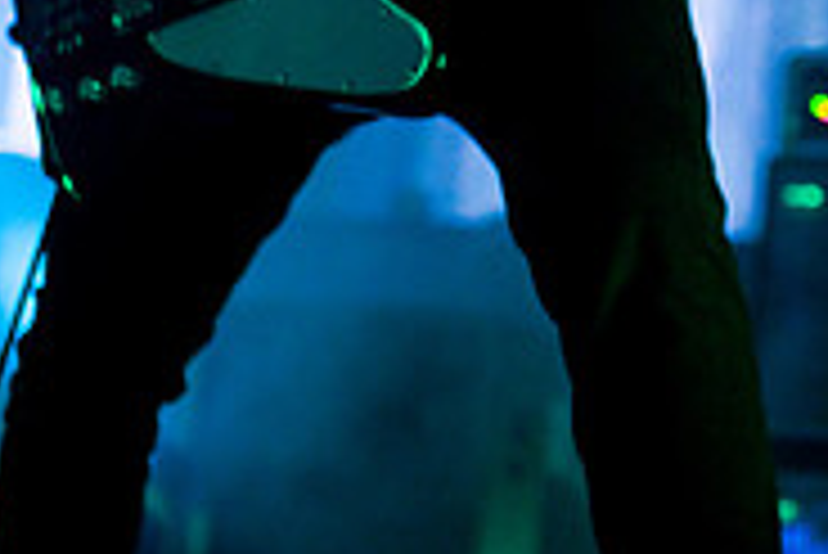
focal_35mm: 110
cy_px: -144
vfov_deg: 12.1
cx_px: 655
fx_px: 2532
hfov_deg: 18.4
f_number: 2.2
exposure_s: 1/125
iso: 1000
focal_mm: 30
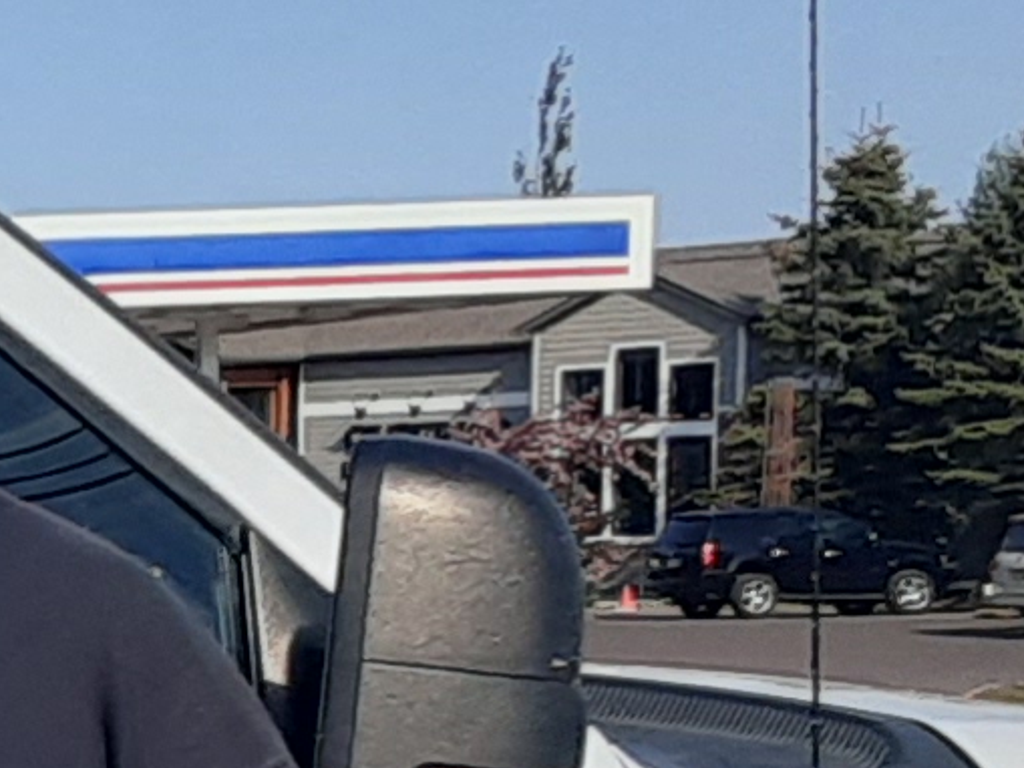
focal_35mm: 173
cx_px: -1117
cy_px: 1230
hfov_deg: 10.4
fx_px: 5119
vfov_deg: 8.4
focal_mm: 2.91
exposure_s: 1/3003
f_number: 1.9
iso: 40
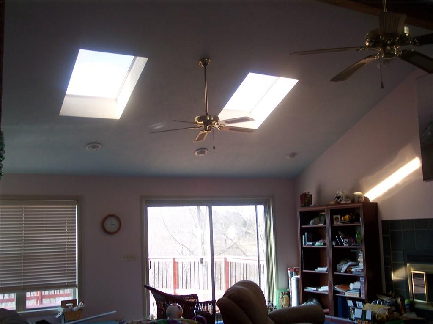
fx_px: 475
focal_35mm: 38
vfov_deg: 37.7
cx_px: 216
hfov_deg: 49.0
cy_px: 162
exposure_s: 1/90
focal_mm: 8
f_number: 2.8
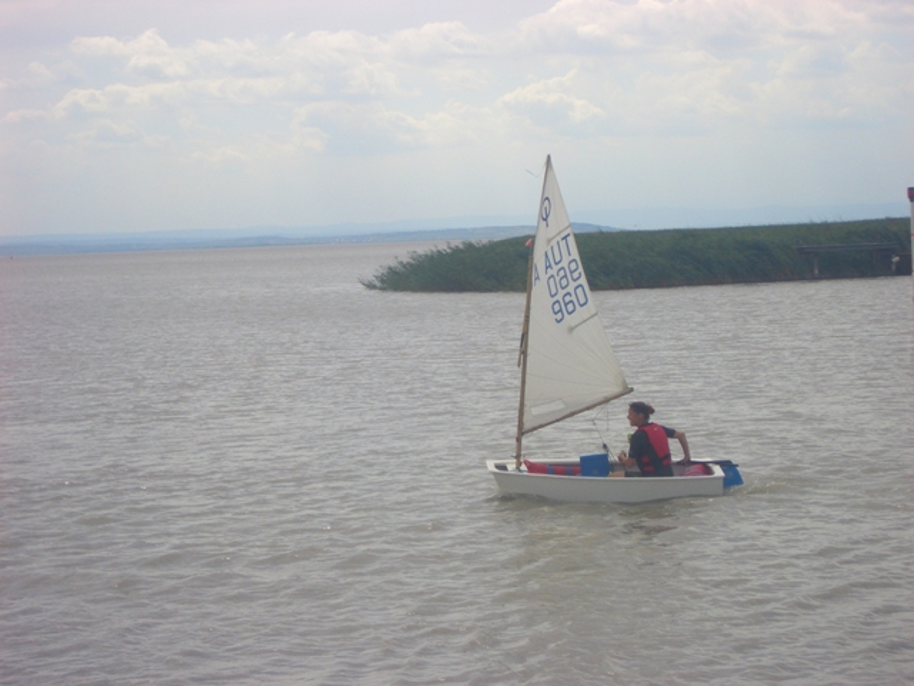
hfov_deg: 22.3
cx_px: 457
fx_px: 2324
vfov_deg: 16.8
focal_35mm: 88
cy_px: 343
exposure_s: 1/800
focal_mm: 14.6
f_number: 4.4
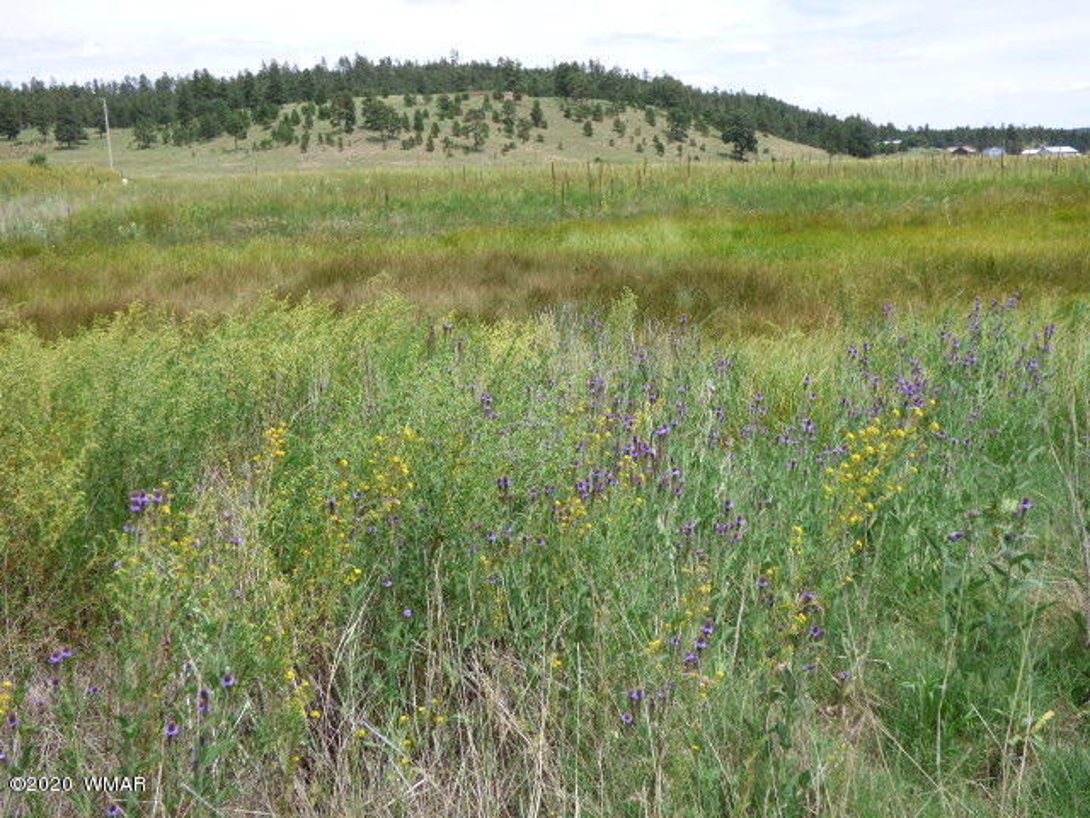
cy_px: 409
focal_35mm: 43
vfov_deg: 33.6
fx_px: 1354
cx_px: 545
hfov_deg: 43.9
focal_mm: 7.37
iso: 100
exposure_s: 1/500
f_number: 3.6
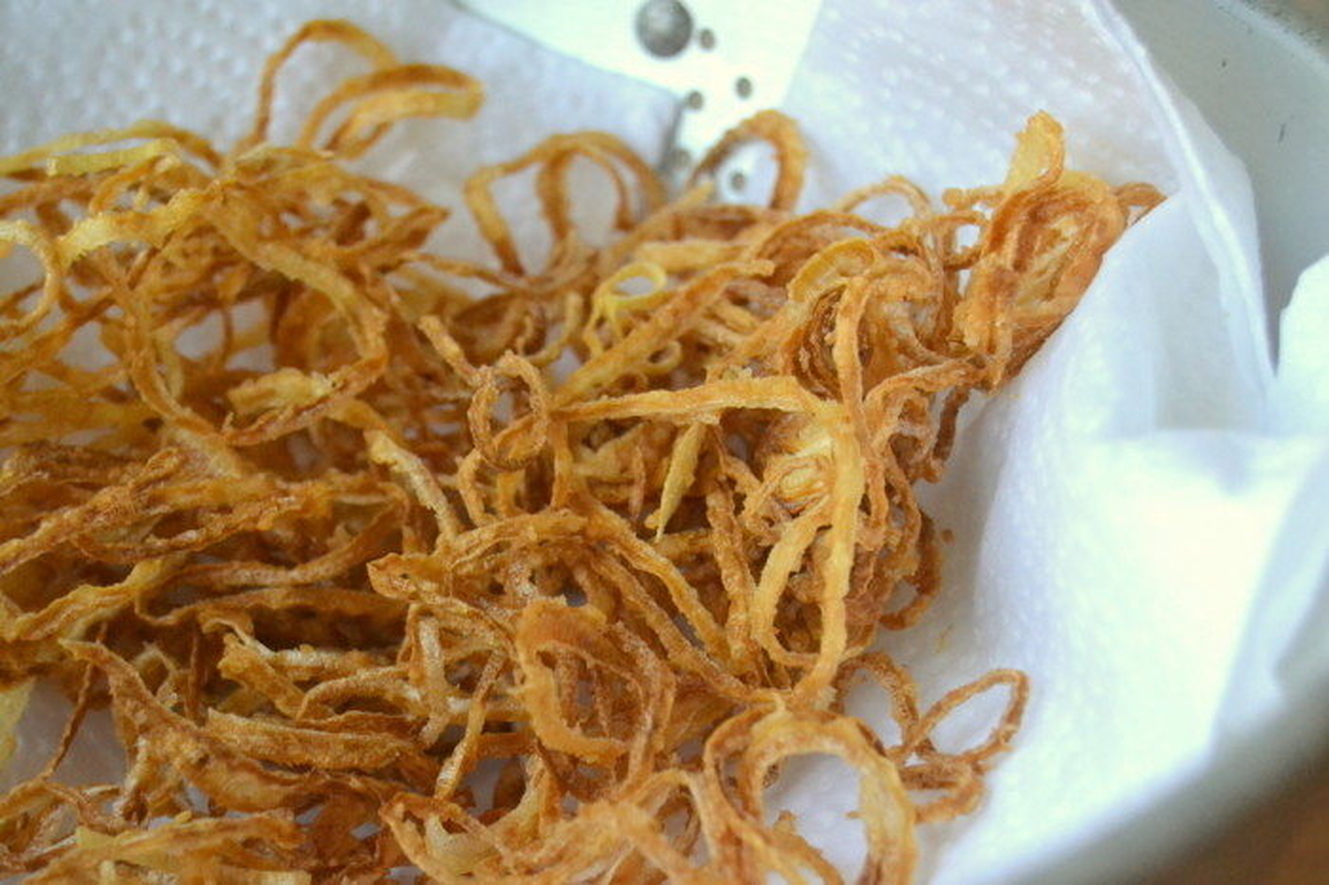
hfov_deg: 24.6
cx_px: 664
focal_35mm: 82
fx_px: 3044
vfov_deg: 16.5
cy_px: 442
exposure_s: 1/400
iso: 3200
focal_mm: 55
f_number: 5.6
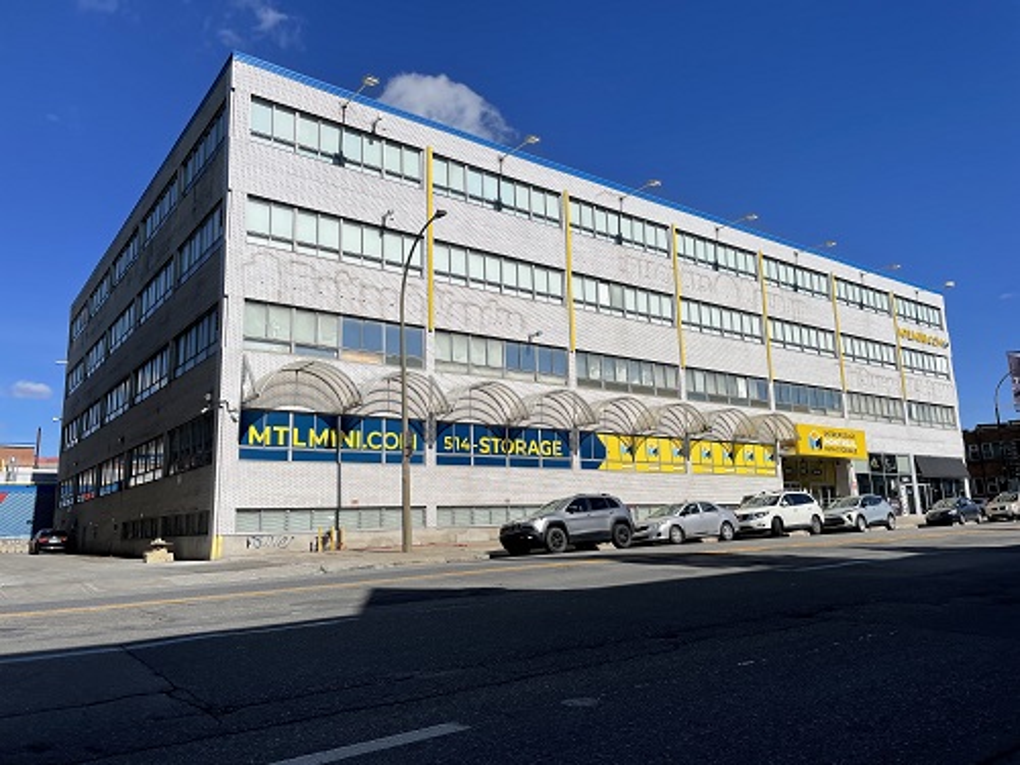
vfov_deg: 53.1
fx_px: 766
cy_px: 382
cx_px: 510
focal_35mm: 26
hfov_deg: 67.3
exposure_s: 1/8403
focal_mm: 4.2
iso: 32
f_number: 1.6
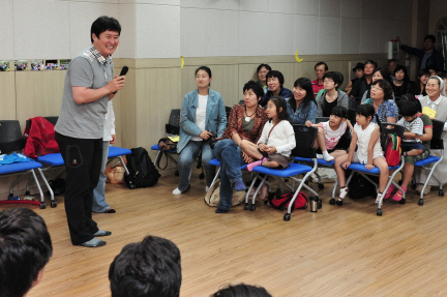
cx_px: 271
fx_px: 620
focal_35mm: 50
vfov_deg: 26.8
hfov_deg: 39.4
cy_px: 99
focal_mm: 36
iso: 800
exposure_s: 1/80
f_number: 7.1
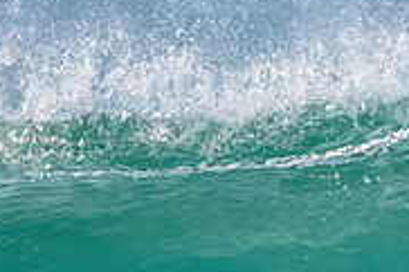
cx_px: 585
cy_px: 386
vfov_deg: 0.5
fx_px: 31441
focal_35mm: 2770
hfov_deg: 0.7
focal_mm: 800
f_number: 11
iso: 800
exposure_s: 1/2000
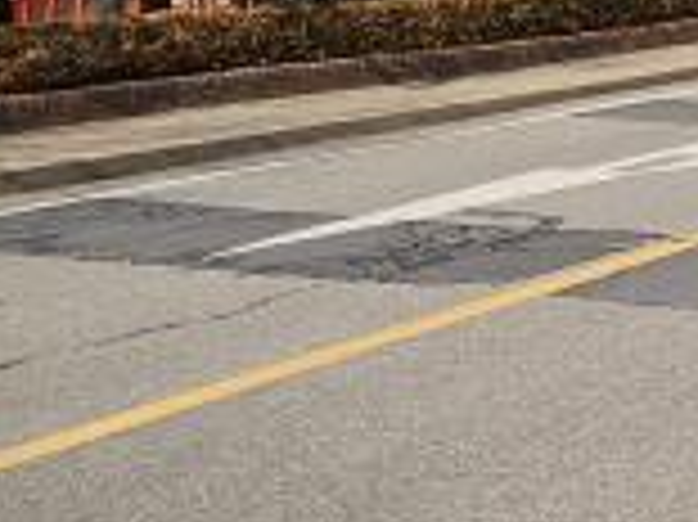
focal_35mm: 67
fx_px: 1350
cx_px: 1355
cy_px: 22
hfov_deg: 19.1
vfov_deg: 21.3
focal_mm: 2.2
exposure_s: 1/1714
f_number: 2.2
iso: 50
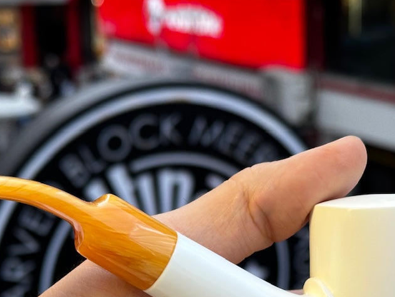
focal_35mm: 97
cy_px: 256
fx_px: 1107
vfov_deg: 15.1
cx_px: 201
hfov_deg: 20.2
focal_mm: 6.86
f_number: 1.78
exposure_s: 1/100
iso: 125
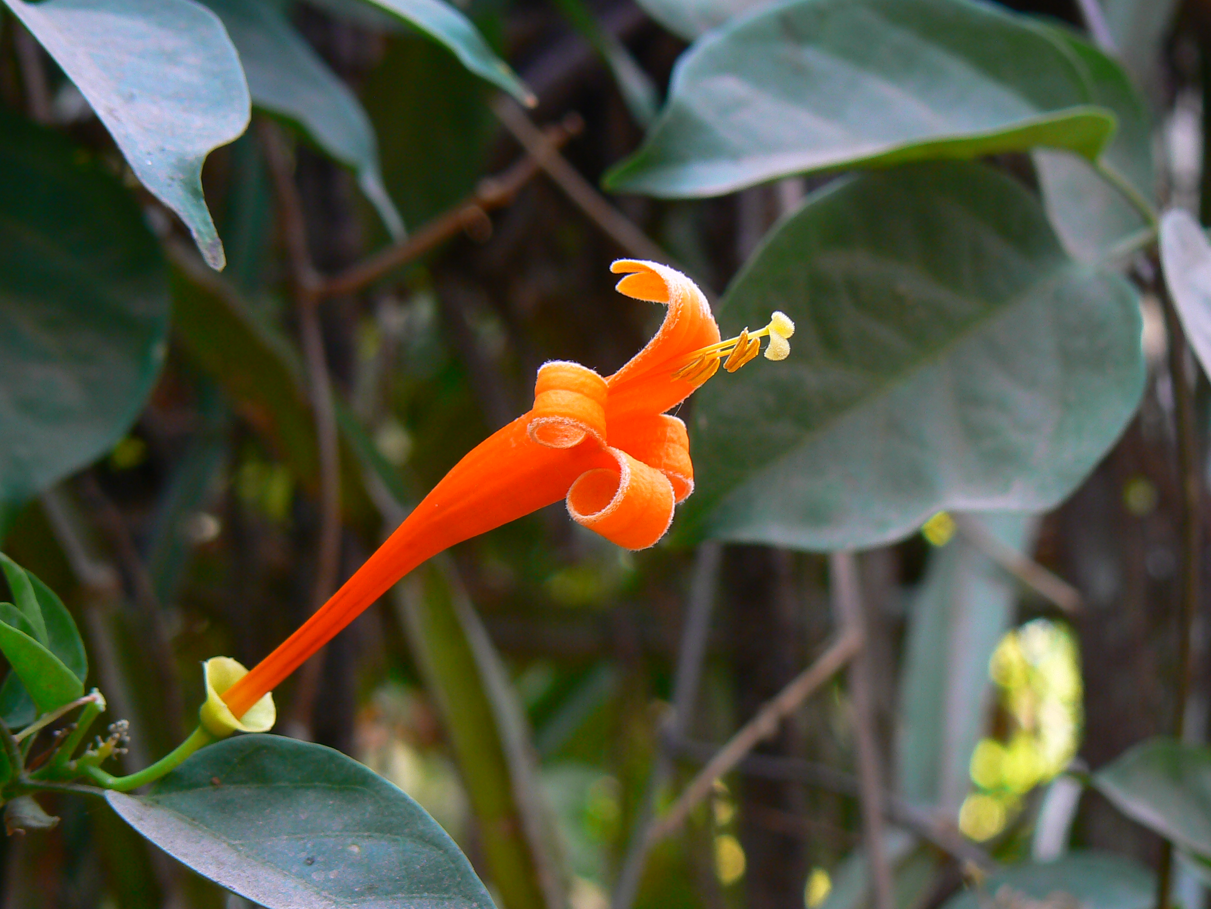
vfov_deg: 15.6
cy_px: 443
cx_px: 605
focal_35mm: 95
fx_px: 3324
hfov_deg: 20.6
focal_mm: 15.2
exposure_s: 1/50
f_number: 3.6
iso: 80
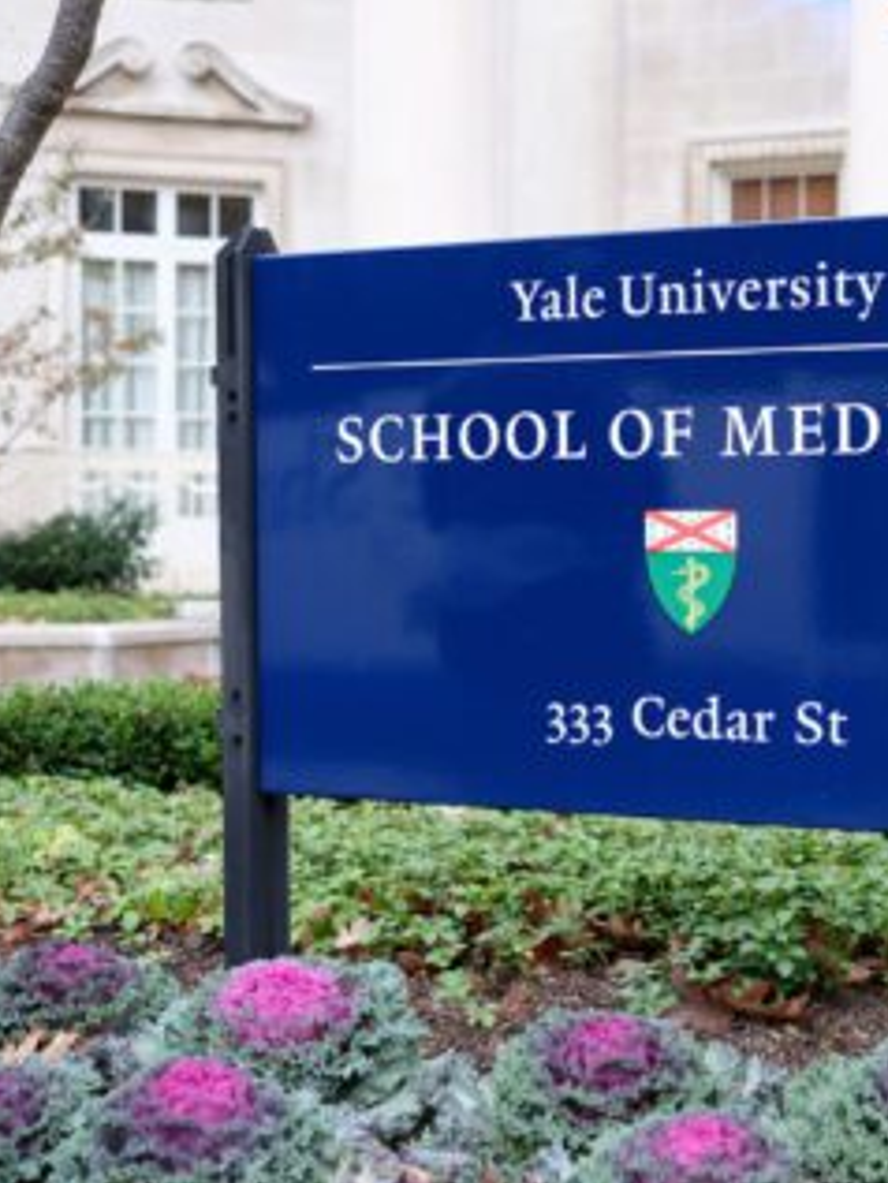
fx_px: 1743
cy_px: 590
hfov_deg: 27.9
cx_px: 731
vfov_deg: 37.5
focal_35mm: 51
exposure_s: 1/60
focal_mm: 23
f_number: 2
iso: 200
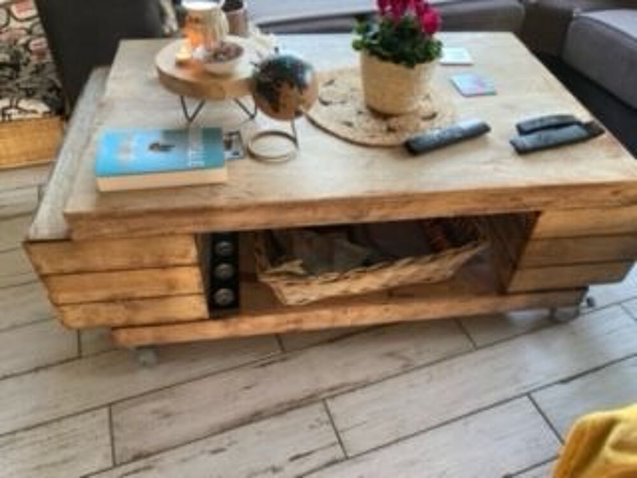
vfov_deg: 49.7
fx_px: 515
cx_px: 318
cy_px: 239
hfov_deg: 63.4
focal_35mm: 28
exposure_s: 1/60
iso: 160
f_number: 1.8
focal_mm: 3.99
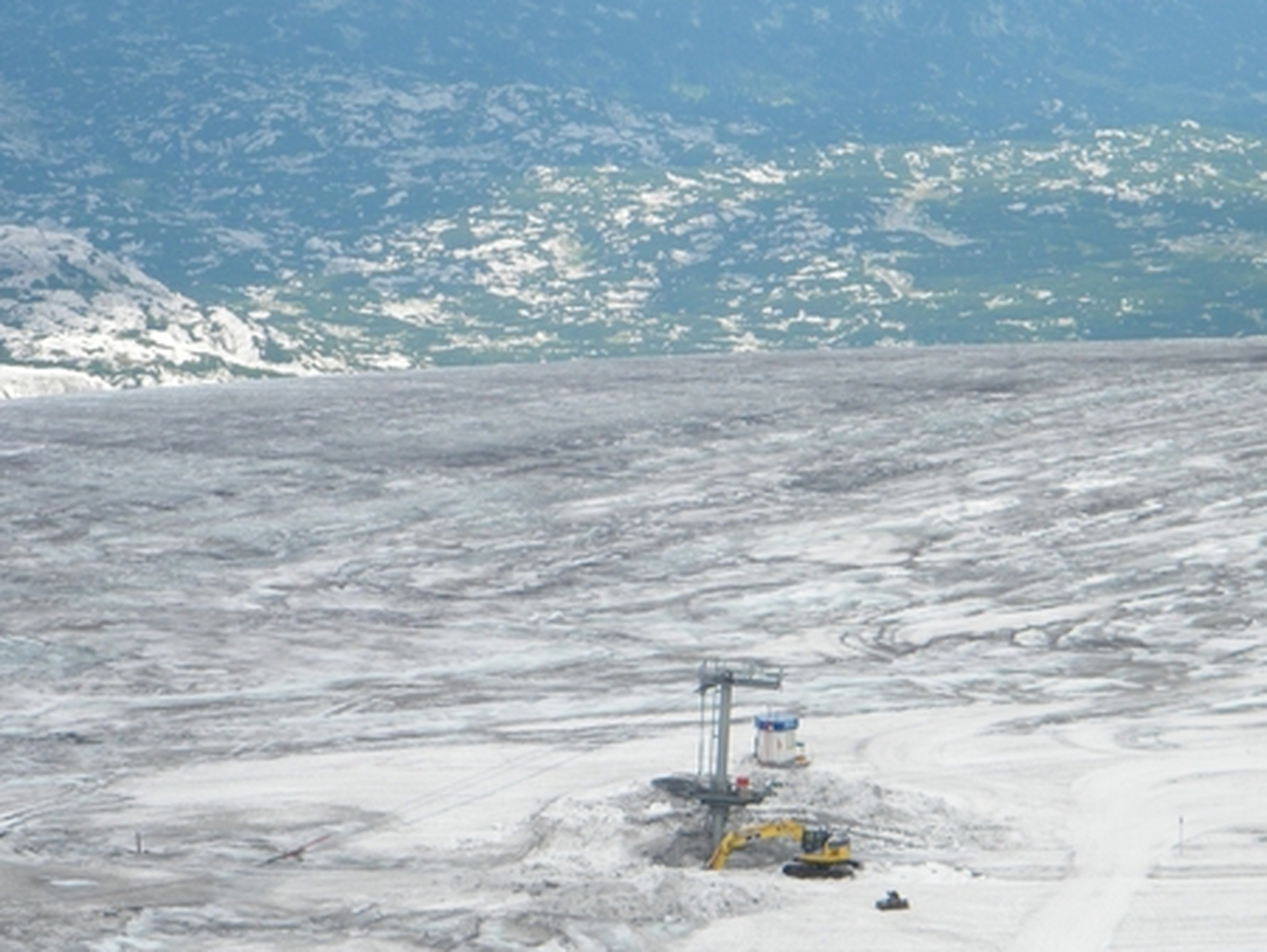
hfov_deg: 14.1
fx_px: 5127
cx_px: 760
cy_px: 507
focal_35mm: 140
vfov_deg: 10.6
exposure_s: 1/500
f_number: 4.7
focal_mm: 19
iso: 98
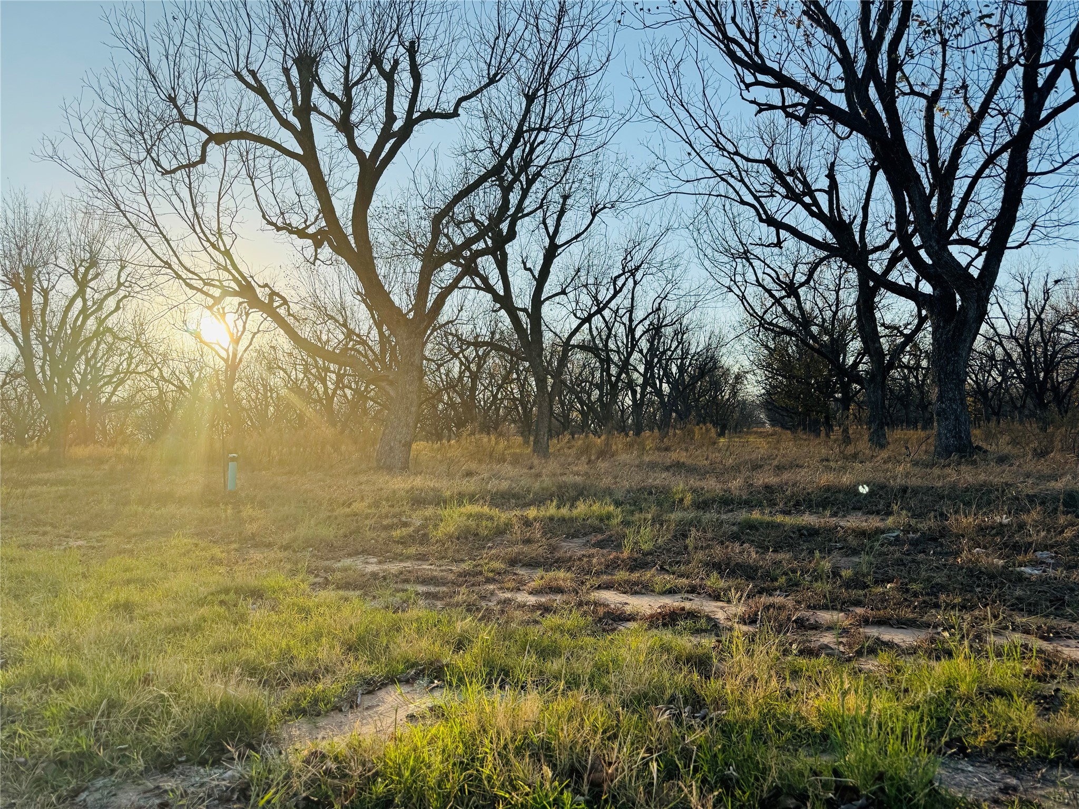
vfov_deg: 56.8
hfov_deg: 71.6
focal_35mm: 24
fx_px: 748
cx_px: 540
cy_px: 404
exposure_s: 1/3597
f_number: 1.78
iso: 80
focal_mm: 6.76
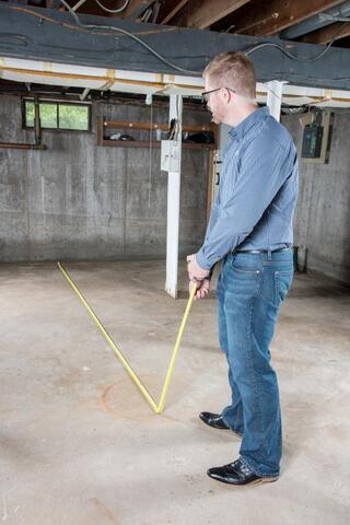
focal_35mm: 34
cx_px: 175
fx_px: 496
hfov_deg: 38.9
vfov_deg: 55.8
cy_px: 262
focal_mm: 34
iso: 500
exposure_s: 1/100
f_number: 10
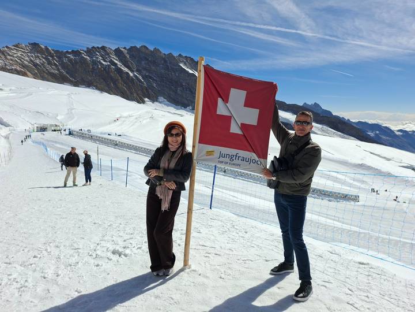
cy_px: 156
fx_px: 276
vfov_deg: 58.9
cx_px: 208
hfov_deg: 73.9
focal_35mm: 23
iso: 50
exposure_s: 1/4545
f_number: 1.8
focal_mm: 5.54
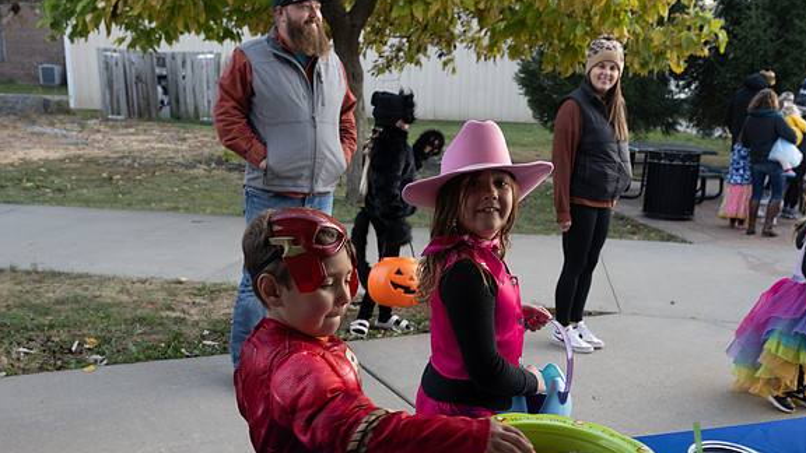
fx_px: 769
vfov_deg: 32.7
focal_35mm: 36
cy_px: 288
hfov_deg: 55.2
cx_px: 432
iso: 500
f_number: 5
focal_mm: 24
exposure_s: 1/160
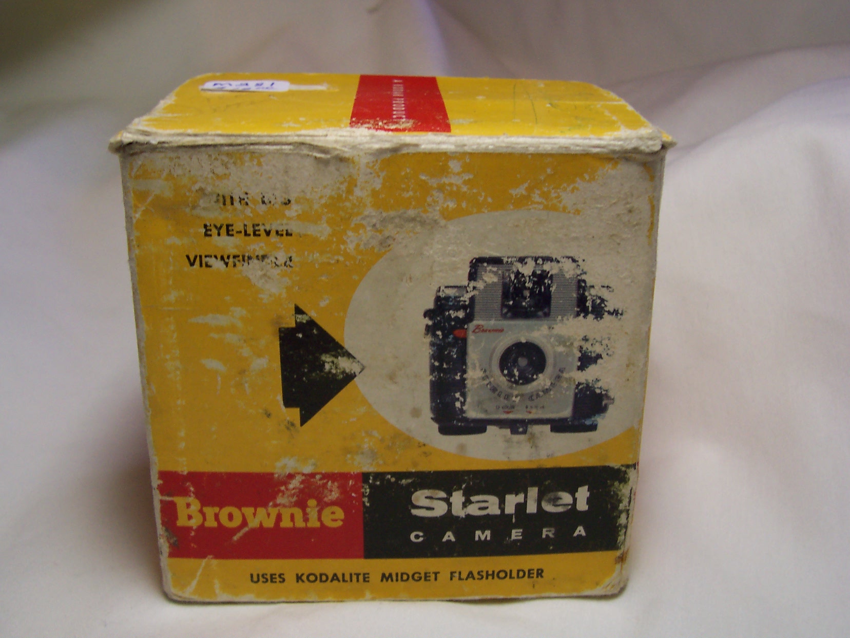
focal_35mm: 37
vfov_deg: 38.7
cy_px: 319
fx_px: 909
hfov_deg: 50.1
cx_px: 425
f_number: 2.8
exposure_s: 1/60
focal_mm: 5.6
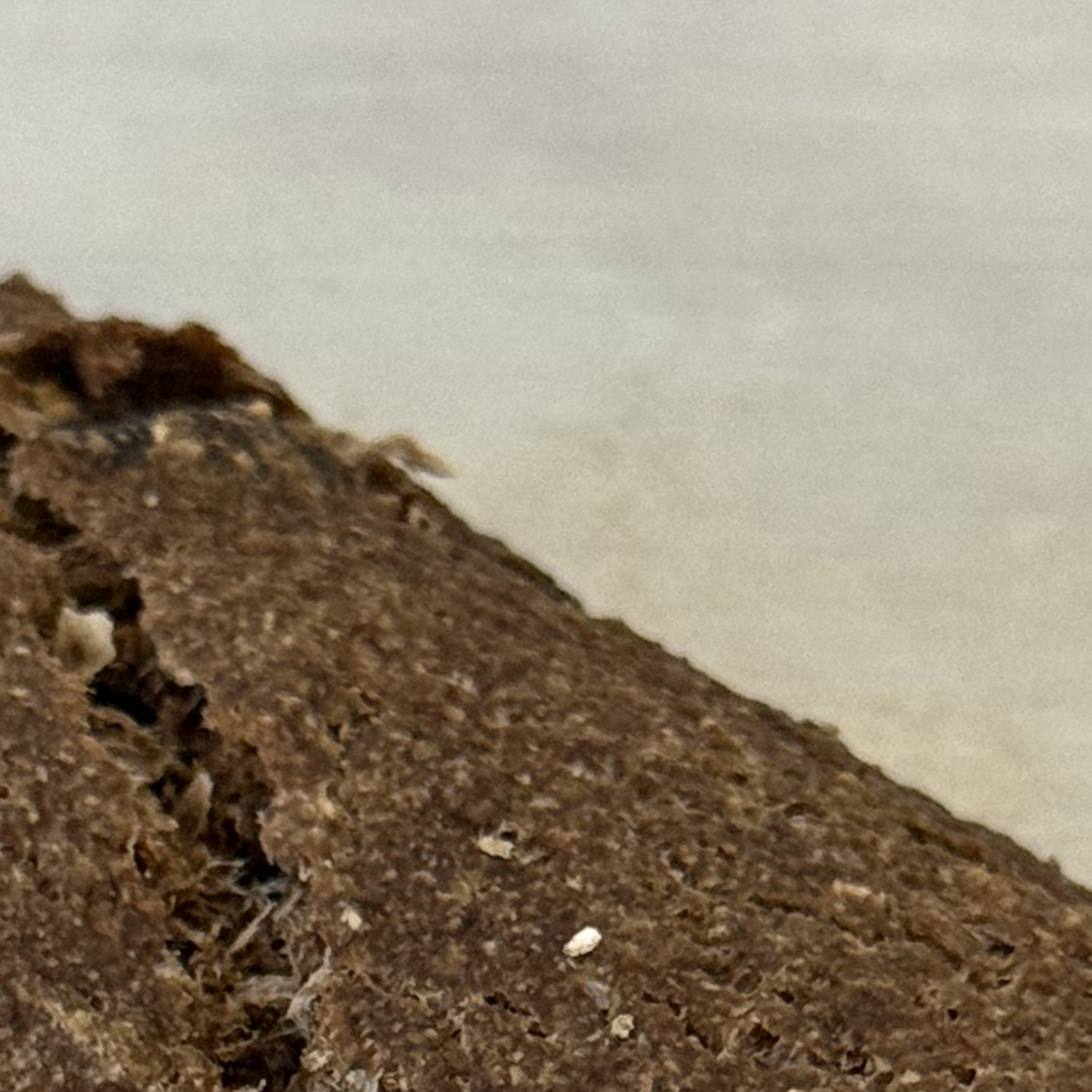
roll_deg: -0.5
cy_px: 1264
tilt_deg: -40.3
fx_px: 6781
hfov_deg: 9.2
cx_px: 383
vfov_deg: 9.1
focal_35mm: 190
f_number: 1.78
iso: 250
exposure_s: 1/51
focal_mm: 6.76
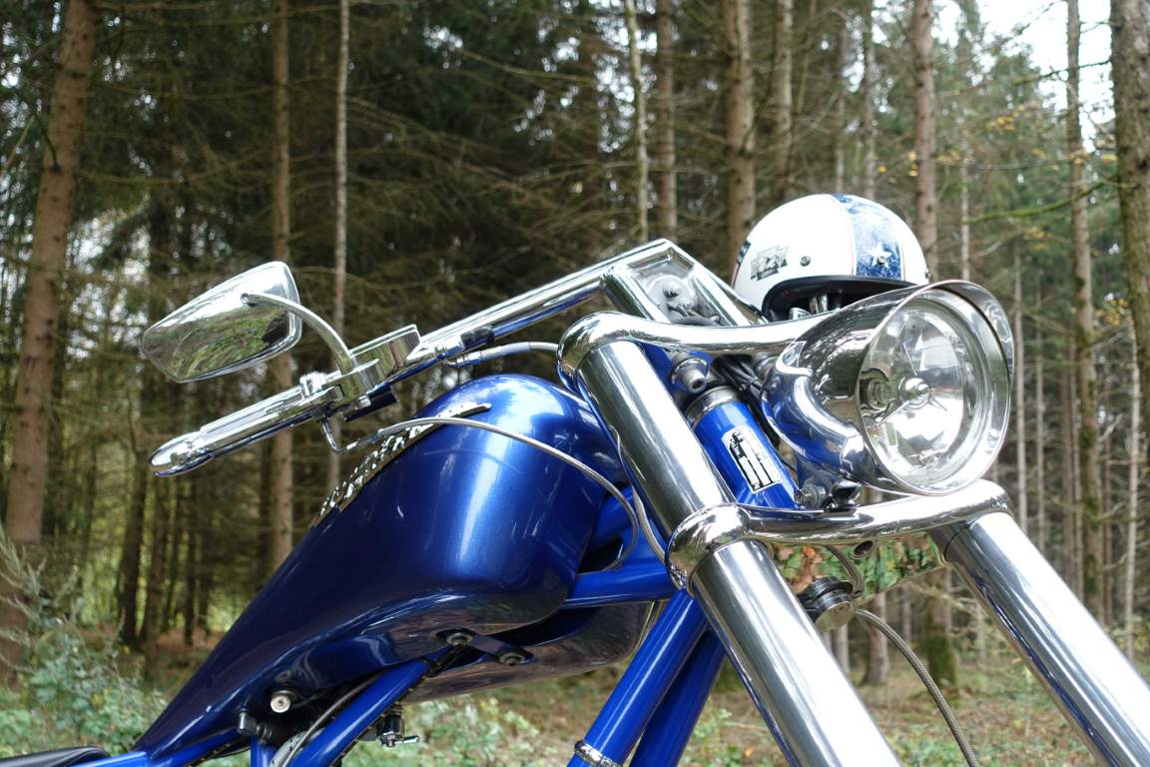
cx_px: 575
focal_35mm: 40
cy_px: 384
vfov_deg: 33.4
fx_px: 1278
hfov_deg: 48.5
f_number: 2.8
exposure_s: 1/80
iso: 125
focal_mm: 14.7
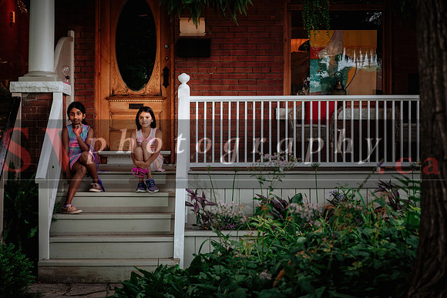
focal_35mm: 72
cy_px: 149
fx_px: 896
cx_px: 224
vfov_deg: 18.9
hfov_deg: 28.0
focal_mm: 47
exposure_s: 1/125
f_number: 2.8
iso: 400
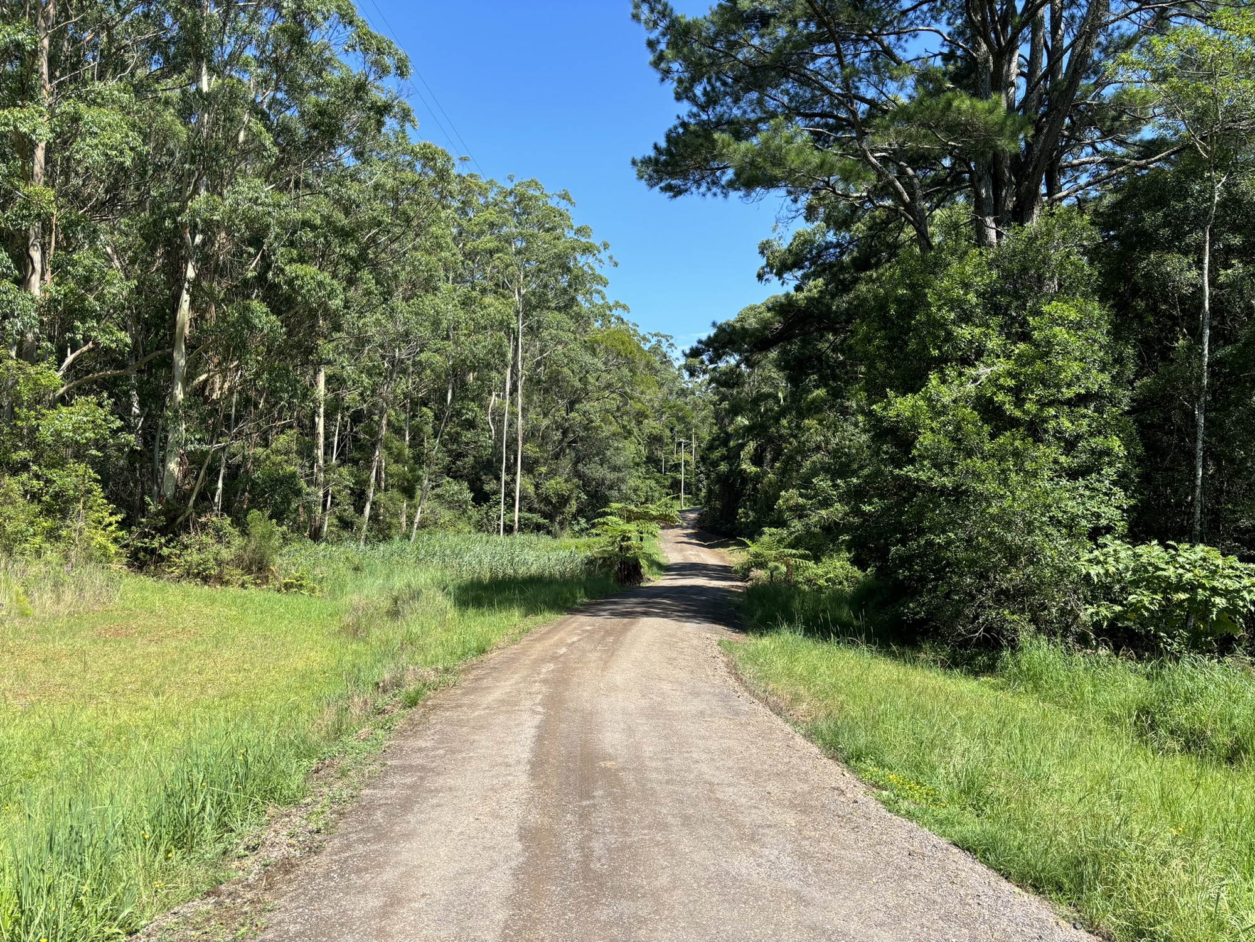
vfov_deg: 53.1
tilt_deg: +3.8
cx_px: 628
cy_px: 471
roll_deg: -0.4
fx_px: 943
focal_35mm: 26
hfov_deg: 67.3
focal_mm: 5.96
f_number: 1.6
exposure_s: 1/1616
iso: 50
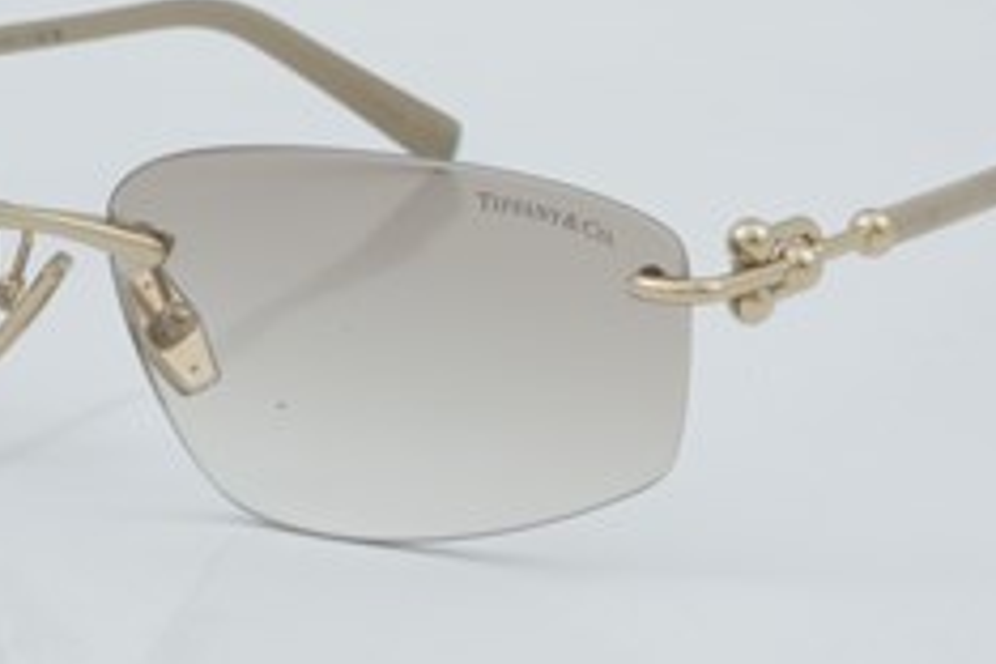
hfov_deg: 14.6
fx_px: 3897
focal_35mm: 141
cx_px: 400
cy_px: 285
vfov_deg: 9.7
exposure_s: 1/3
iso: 100
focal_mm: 55
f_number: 29
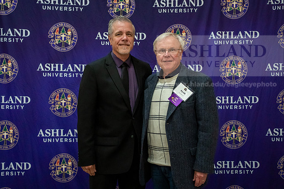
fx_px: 386
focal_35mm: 49
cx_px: 136
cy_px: 97
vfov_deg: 27.6
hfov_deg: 40.4
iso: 5000
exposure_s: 1/400
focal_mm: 45
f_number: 2.8
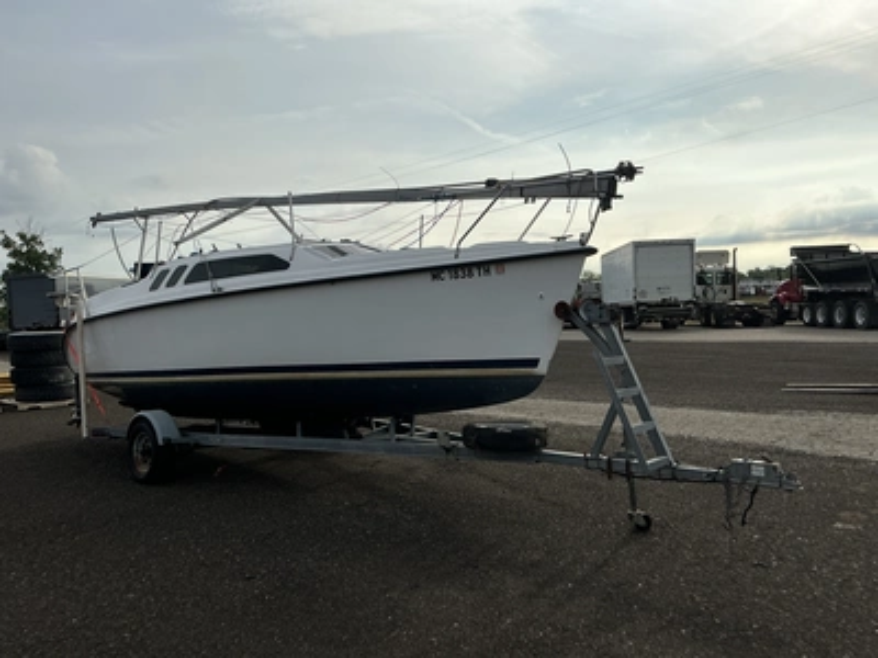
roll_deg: +2.6
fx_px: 710
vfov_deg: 49.7
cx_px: 439
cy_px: 329
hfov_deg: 63.4
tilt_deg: -2.7
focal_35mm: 28
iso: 25
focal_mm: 3
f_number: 1.8
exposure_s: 1/4785
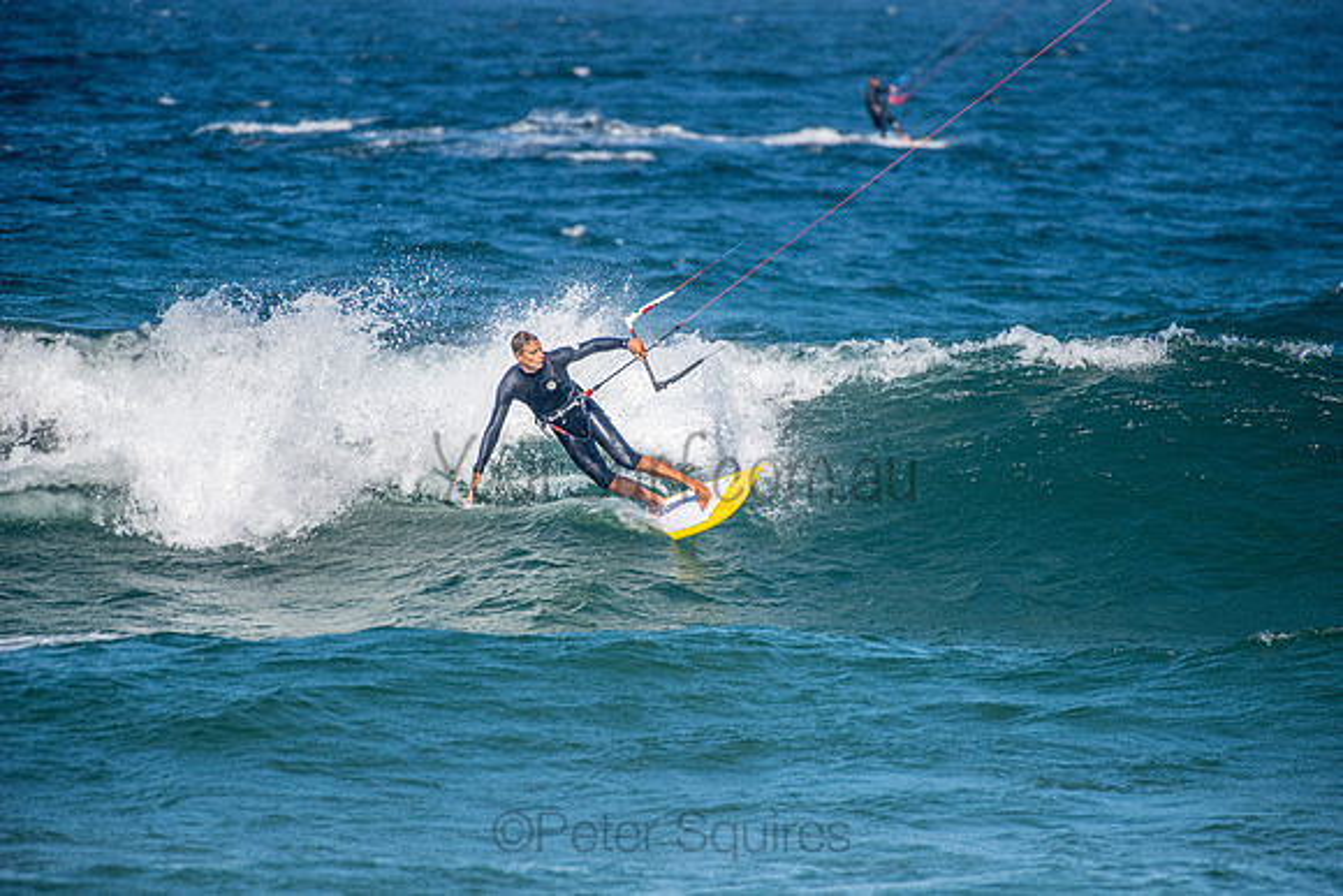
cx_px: 672
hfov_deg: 4.1
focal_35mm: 500
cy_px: 448
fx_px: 18656
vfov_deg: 2.8
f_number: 5.6
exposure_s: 1/4000
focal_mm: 500
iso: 640
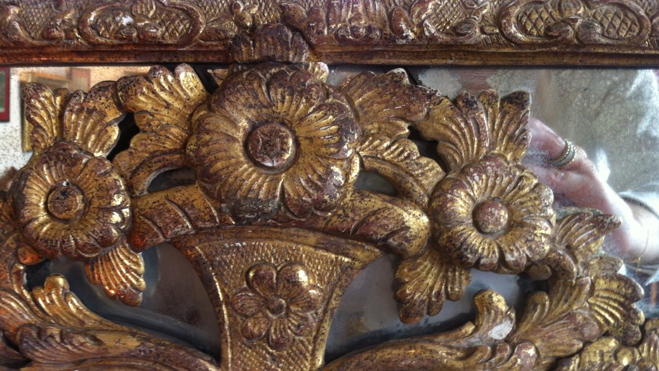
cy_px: 270
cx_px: 287
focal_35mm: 44
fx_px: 769
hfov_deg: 46.3
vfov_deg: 26.8
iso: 80
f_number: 2.8
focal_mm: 3.85
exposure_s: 1/17
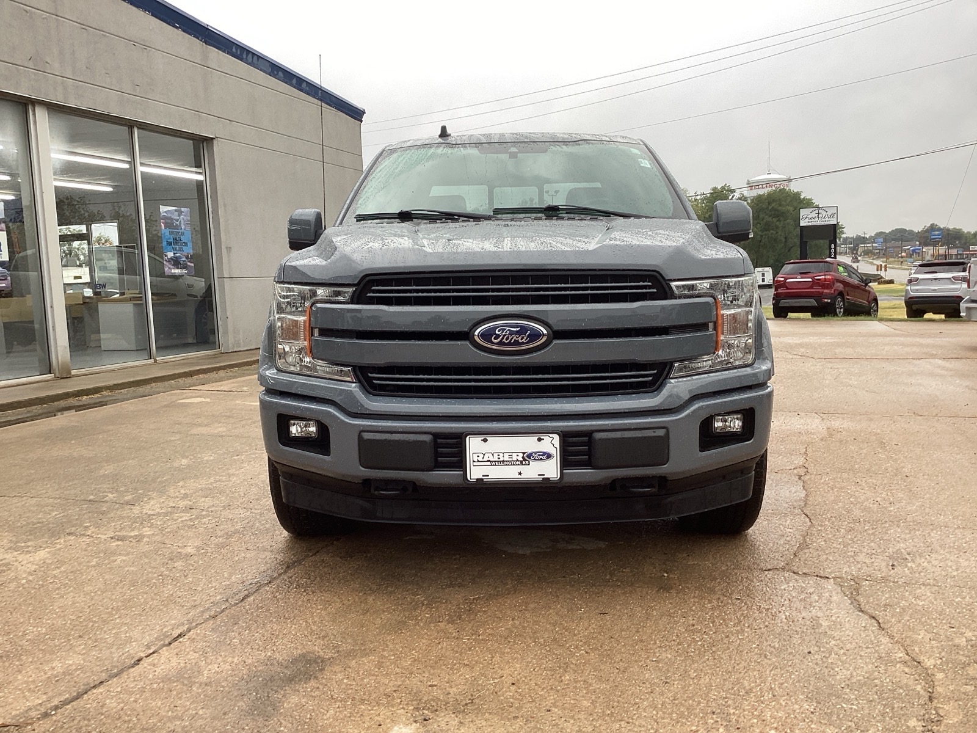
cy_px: 366
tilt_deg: -6.5
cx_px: 488
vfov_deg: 45.4
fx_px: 875
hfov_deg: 58.4
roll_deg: +1.1
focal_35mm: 31
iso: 50
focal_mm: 3.3
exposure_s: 1/120
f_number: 2.4
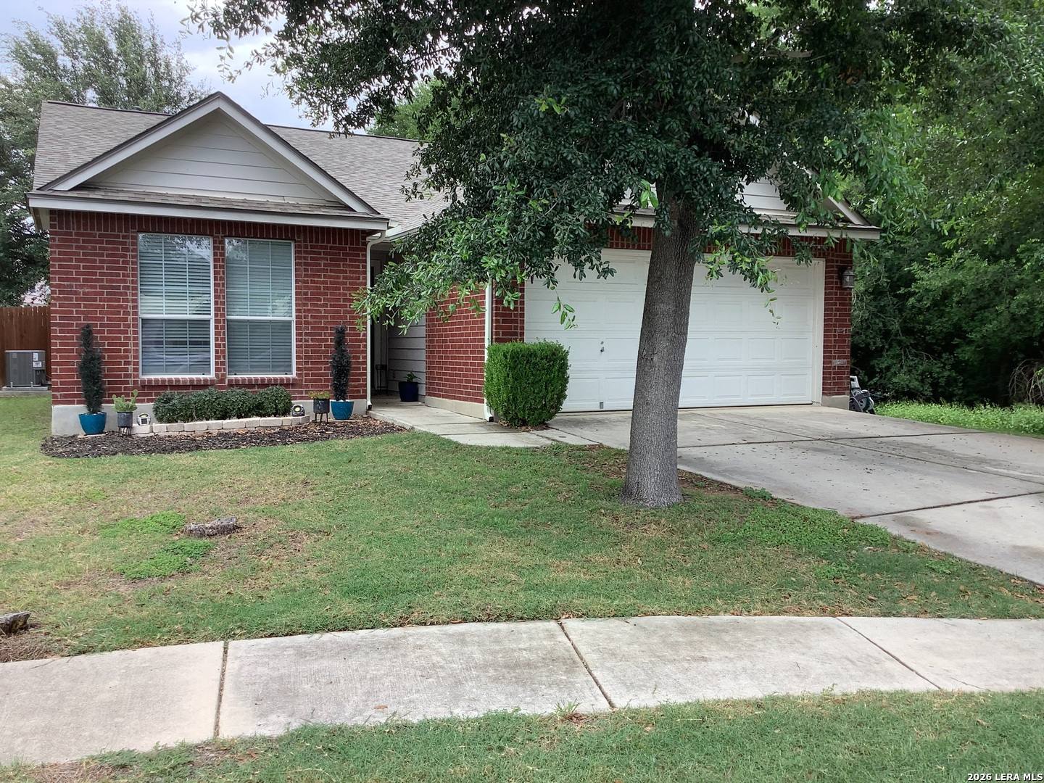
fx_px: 935
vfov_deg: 45.4
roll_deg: +0.5
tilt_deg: -3.6
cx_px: 522
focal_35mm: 31
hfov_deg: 58.4
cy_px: 392
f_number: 2.4
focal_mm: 3.3
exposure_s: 1/203
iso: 25
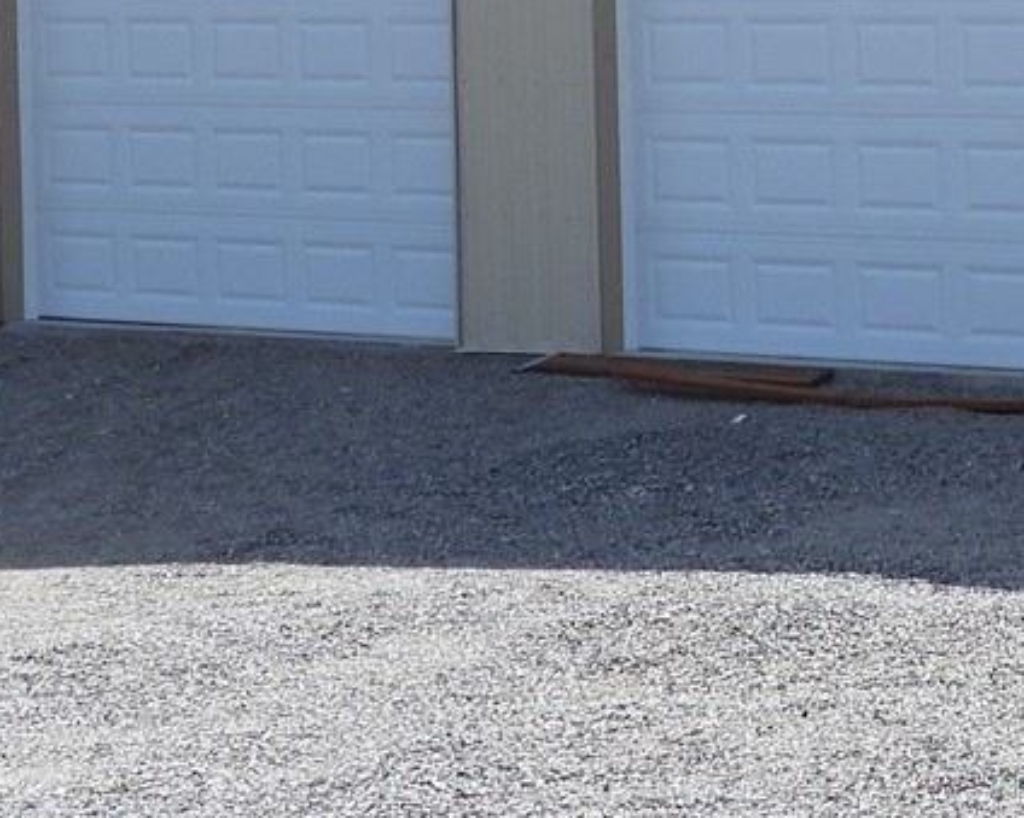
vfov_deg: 10.9
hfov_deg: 13.4
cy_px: -27
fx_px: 4242
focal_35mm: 140
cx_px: 1261
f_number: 3.2
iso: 100
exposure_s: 1/1000
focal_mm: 6.8
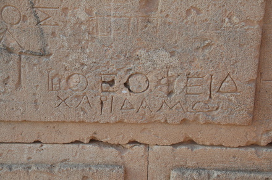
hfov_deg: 24.2
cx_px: 136
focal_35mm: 84
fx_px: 634
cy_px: 90
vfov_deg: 16.2
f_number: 9
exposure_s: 1/320
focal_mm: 56
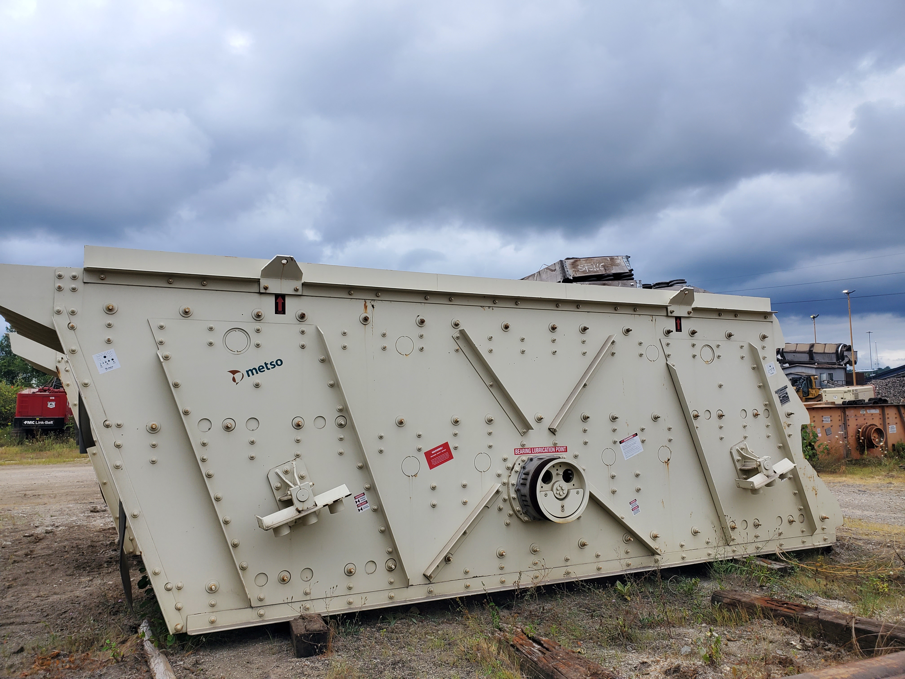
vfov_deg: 53.1
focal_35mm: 26
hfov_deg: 67.3
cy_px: 340
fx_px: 680
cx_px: 452
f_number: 2.4
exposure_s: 1/937
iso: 50
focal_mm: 4.3
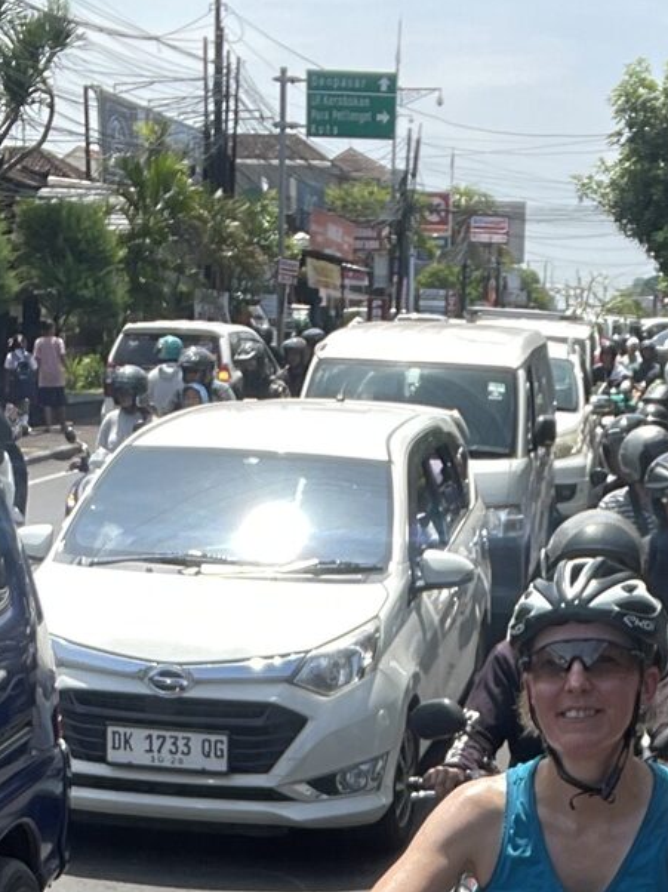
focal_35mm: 77
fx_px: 1983
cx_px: 425
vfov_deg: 23.1
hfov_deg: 19.1
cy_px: 1089
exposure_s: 1/258
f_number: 2.2
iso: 25
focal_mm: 2.71
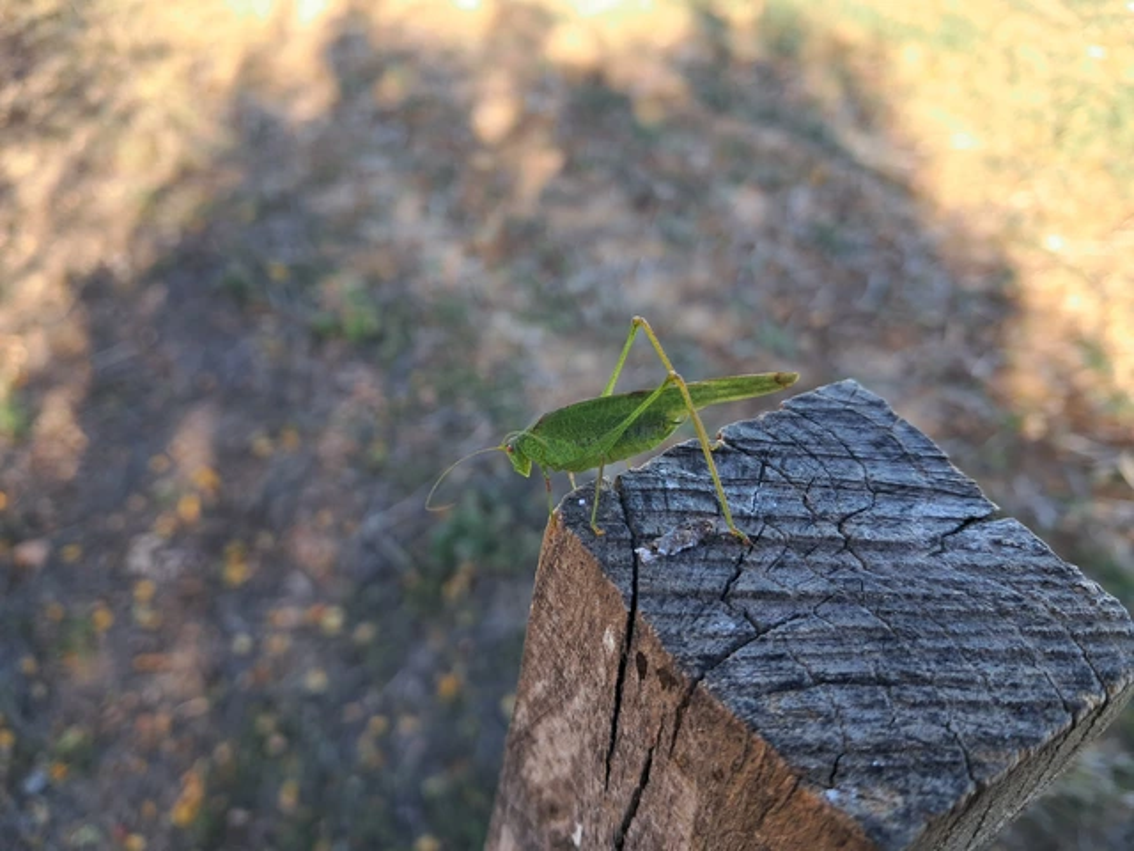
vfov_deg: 51.4
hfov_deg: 65.3
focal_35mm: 27
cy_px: 426
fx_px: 885
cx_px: 567
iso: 50
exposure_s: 1/100
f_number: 1.8
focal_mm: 4
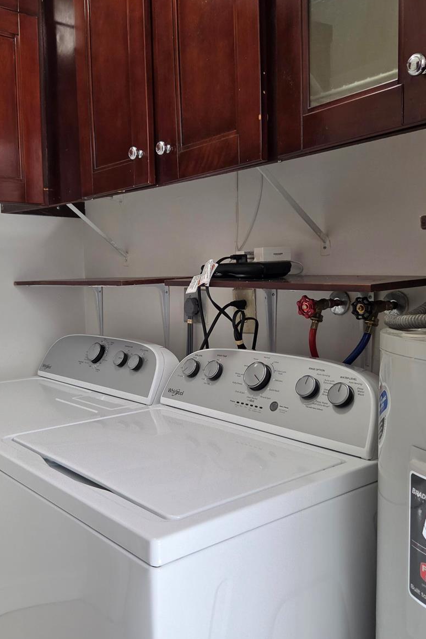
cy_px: 324
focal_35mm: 33
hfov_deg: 39.9
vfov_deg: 57.2
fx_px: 586
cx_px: 180
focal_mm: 5.4
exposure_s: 1/120
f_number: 1.8
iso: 400
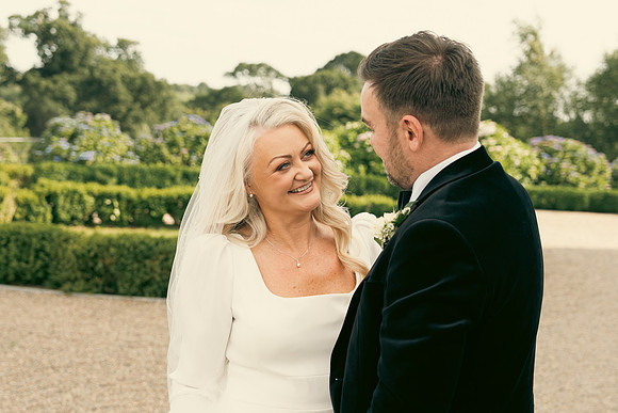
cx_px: 309
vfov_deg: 20.6
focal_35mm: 66
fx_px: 1133
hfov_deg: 30.5
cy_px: 206
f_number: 3.5
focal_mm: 44
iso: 125
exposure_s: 1/400
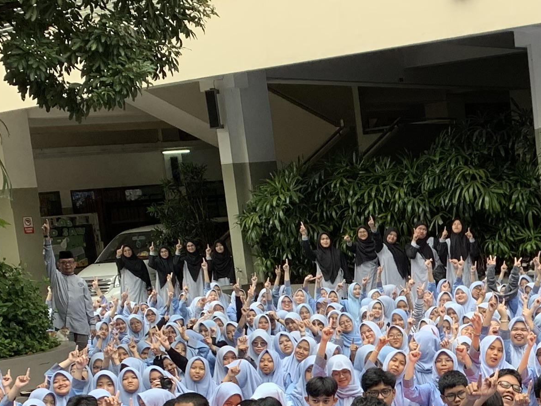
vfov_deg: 16.2
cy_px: 430
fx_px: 1391
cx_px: 590
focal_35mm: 89
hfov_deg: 21.0
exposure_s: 1/202
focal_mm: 4.25
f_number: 1.8
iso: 25
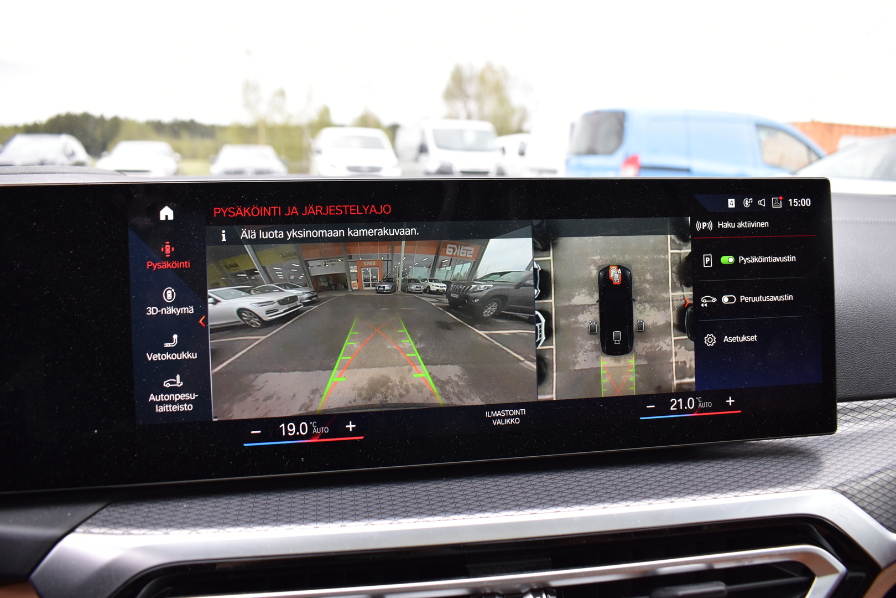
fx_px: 672
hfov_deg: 67.4
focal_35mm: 27
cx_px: 448
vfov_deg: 47.9
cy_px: 299
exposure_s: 1/90
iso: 400
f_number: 4.8
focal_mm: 18
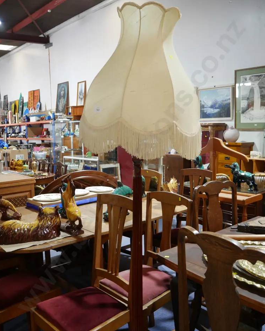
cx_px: 131
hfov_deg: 43.4
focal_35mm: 34
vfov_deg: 52.8
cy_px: 168
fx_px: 333
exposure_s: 1/60
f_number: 3.6
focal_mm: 16
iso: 400
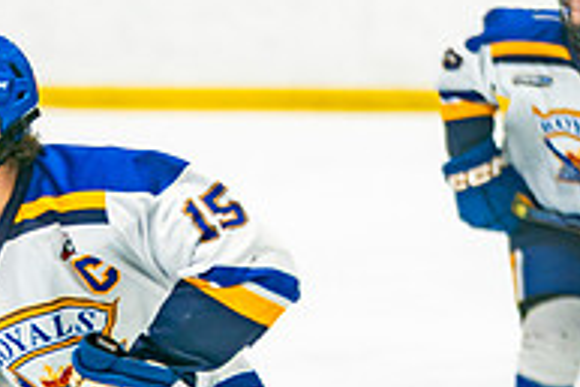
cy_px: 355
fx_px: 9125
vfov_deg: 2.4
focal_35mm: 566
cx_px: 24
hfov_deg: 3.6
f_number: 2.8
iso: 500
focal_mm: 150
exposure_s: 1/640
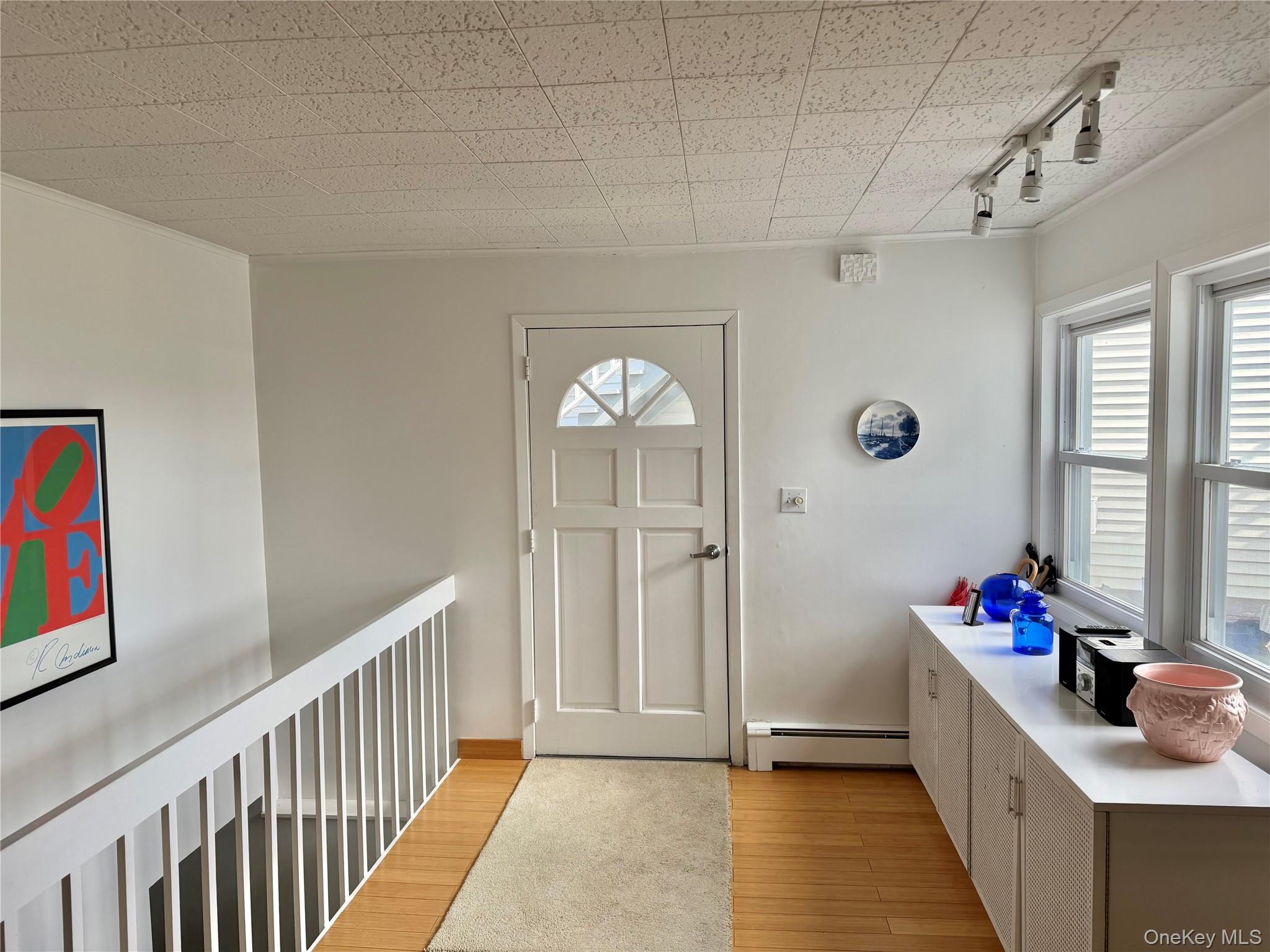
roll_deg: +0.9
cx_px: 635
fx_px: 881
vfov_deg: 56.8
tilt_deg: -3.7
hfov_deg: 71.6
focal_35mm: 24
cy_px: 476
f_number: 1.78
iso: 100
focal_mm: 6.76
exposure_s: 1/344
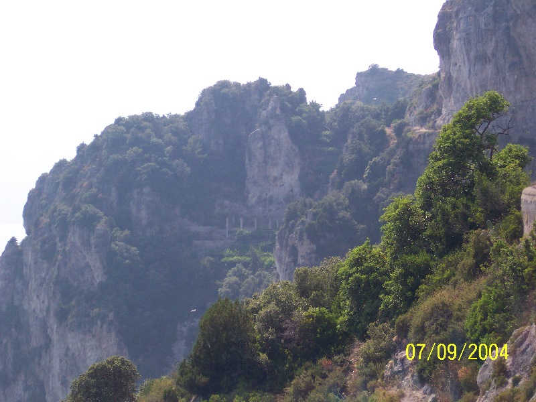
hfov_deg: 17.3
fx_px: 1765
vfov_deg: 13.0
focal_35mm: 114
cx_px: 268
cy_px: 201
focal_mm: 24
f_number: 4.8
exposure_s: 1/700
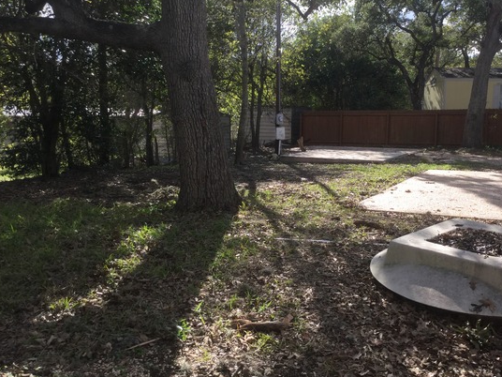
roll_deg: -2.4
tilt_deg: -6.4
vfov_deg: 38.6
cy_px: 160
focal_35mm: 37
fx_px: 537
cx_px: 297
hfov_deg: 49.9
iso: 25
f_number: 2.4
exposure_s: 1/375
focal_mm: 3.3
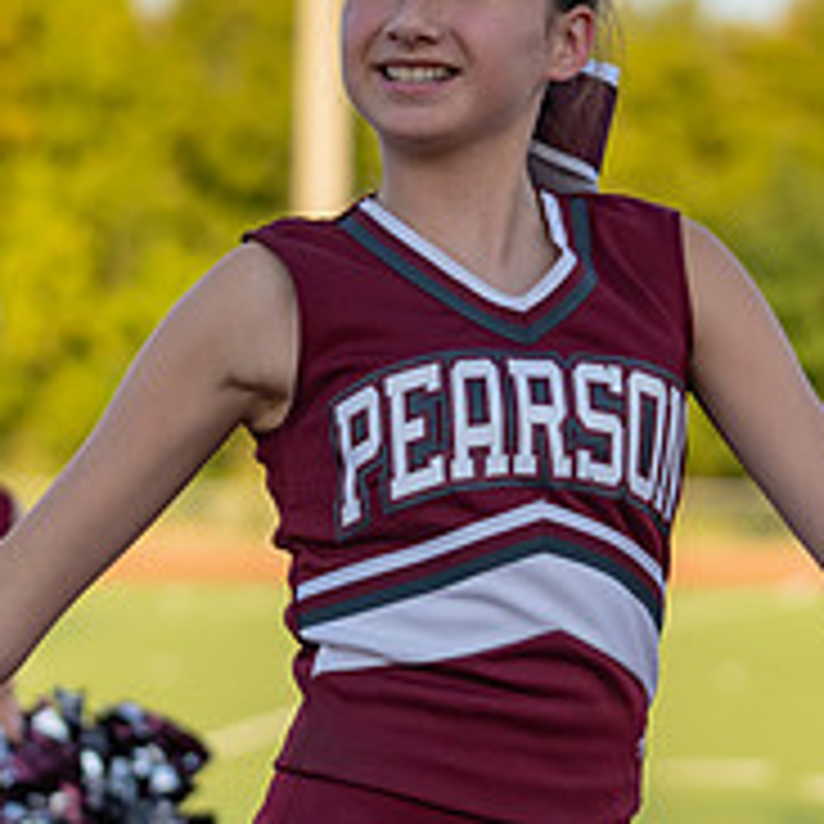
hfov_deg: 9.3
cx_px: 500
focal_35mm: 189
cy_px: 146
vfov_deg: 9.2
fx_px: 5090
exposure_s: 1/1250
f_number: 2.8
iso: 200
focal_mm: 70
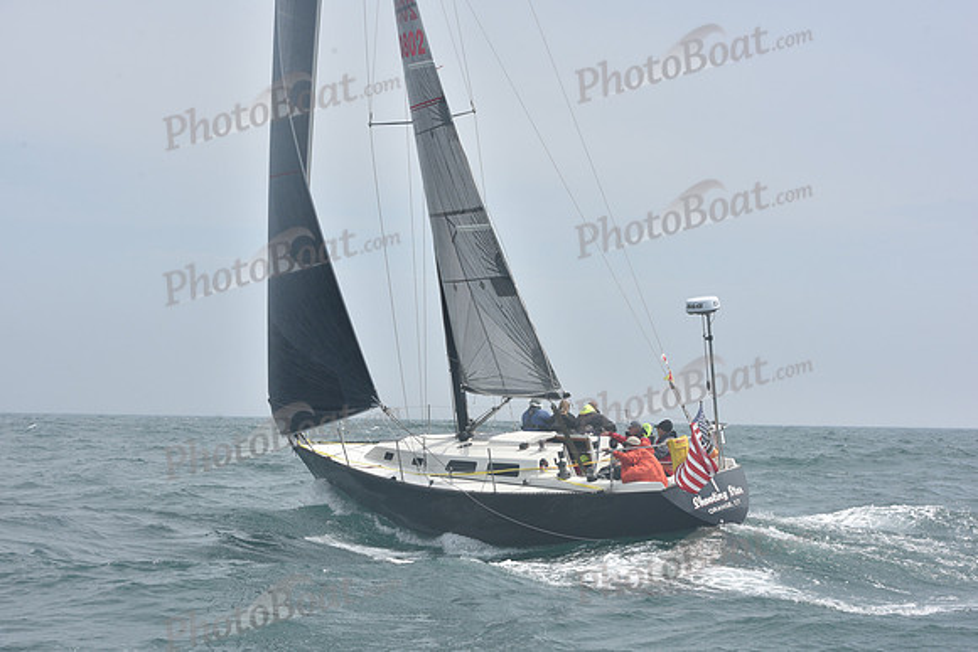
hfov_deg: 28.8
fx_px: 1902
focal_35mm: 70
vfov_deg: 19.5
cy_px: 326
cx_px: 489
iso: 320
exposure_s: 1/800
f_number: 10
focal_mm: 70
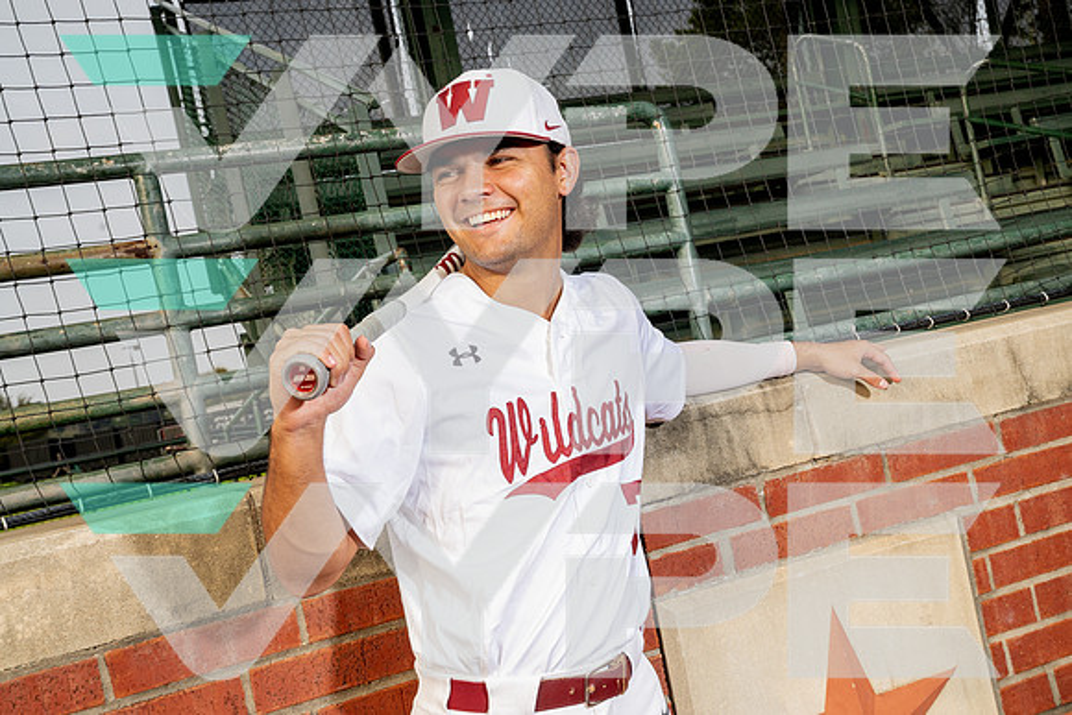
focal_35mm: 39
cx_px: 536
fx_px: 1162
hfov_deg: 49.5
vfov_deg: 34.2
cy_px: 358
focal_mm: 39
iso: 400
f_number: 11
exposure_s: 1/250
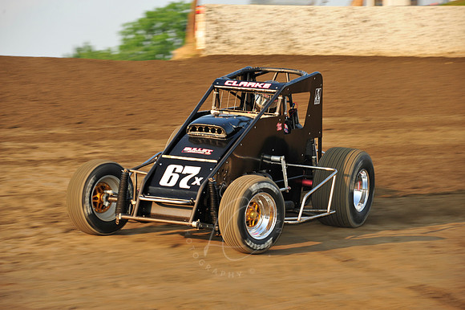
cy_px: 155
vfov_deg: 7.4
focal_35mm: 185
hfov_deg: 11.1
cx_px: 232
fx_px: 2388
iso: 400
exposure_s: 1/320
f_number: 8
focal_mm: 185
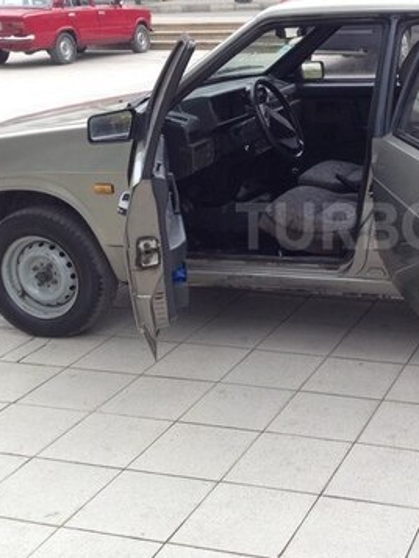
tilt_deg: -14.5
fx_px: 984
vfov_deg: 31.6
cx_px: 396
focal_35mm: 61
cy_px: 226
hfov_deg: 23.3
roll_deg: +2.0
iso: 50
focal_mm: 4.12
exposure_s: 1/120
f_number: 2.4
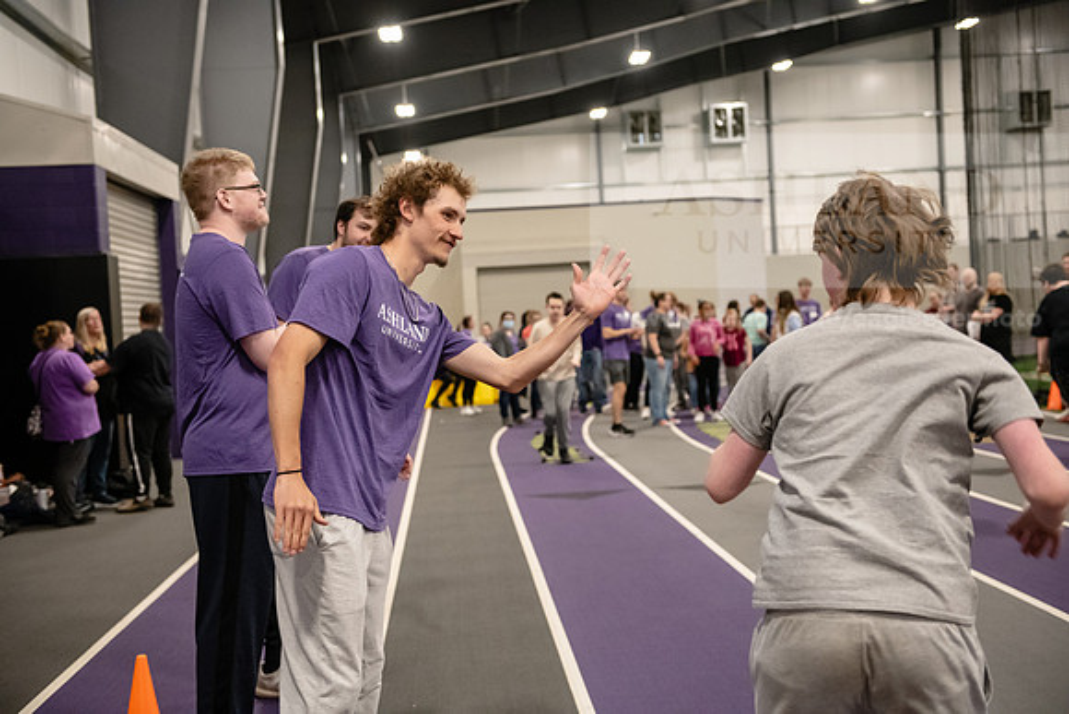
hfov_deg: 39.6
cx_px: 534
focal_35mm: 50
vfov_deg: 27.0
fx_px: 1485
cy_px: 357
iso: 4000
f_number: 3.2
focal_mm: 50
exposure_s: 1/320
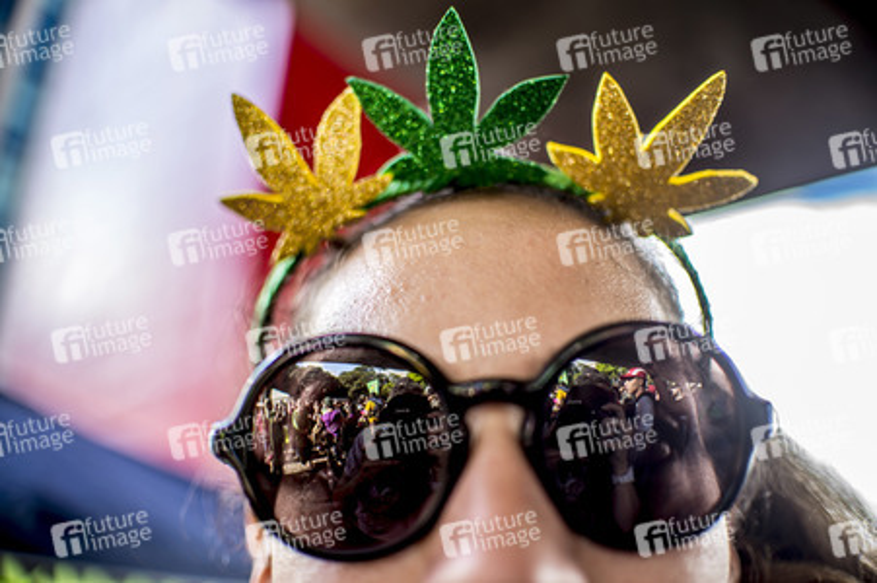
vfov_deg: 37.8
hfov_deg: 54.5
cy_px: 292
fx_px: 852
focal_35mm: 35
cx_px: 438
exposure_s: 1/250
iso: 160
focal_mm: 35
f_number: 1.8
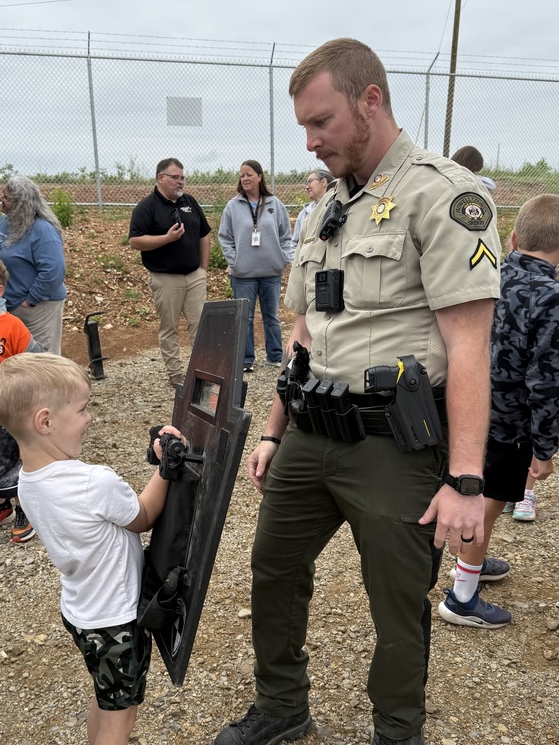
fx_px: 710
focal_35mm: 33
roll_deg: +1.6
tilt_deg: -14.0
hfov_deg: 42.7
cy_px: 404
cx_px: 218
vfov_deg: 55.3
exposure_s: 1/2703
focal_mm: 6.76
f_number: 1.78
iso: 80
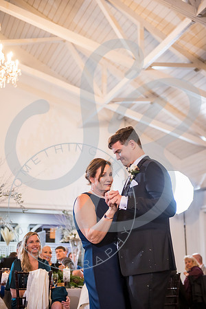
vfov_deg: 35.6
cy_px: 154
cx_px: 103
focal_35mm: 56
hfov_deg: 24.2
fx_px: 481
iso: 1600
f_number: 2.8
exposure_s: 1/125
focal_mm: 56
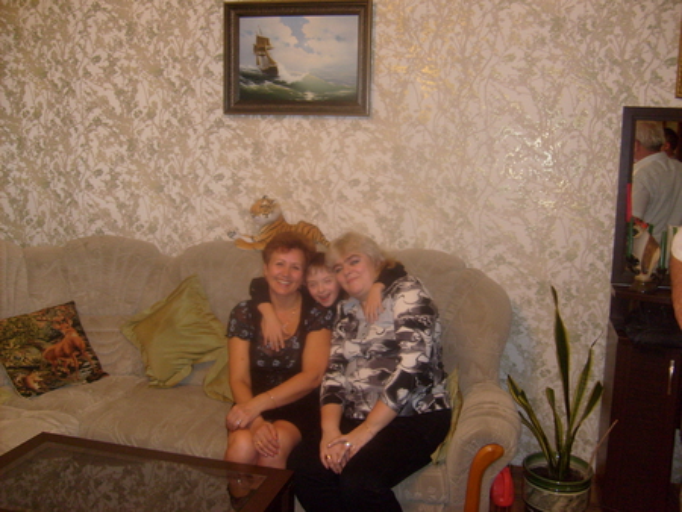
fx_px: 690
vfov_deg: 40.7
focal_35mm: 35
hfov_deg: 52.6
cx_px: 341
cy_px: 256
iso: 100
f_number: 2.8
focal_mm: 5.8
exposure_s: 1/45
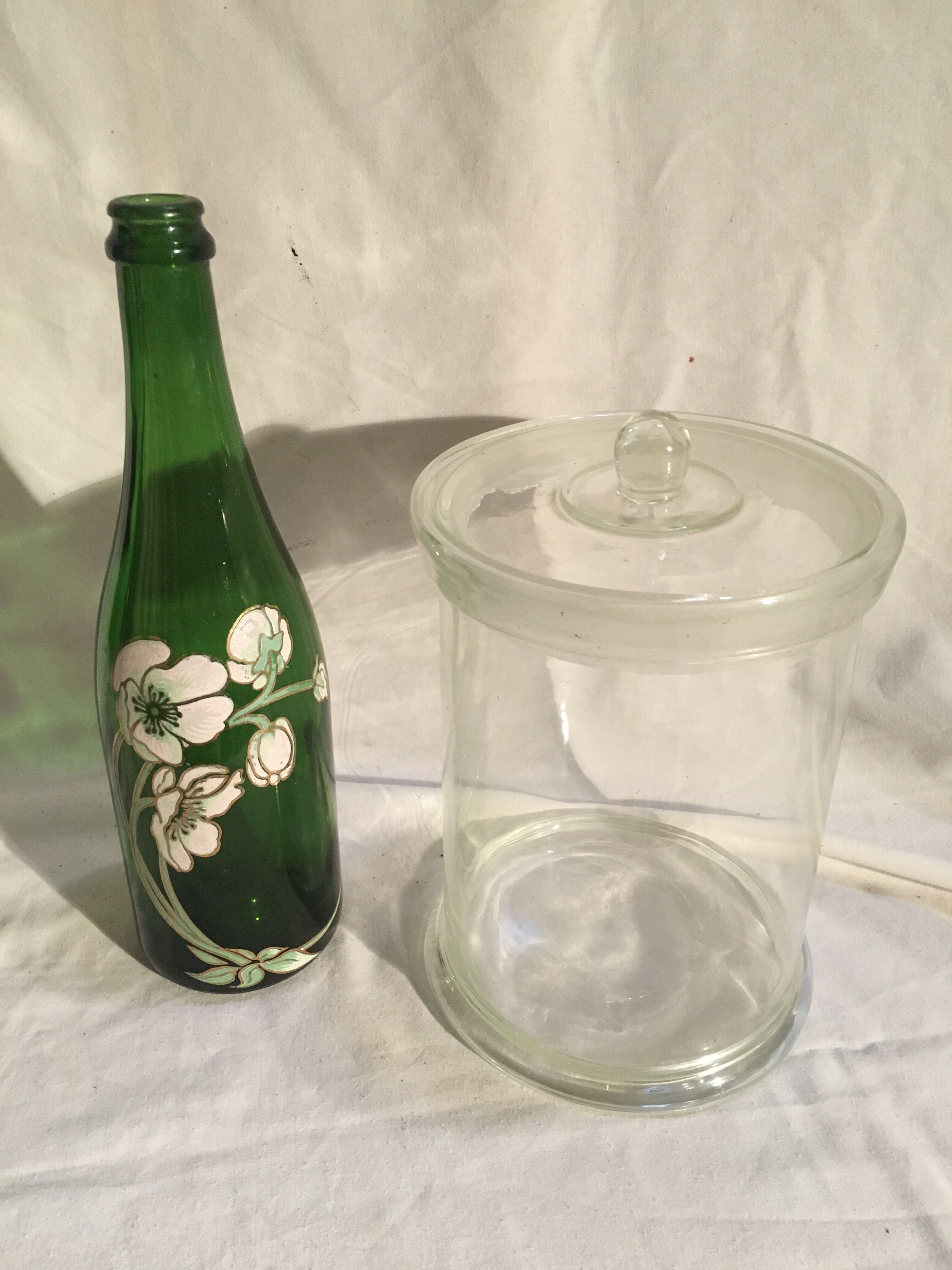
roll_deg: -0.8
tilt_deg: -33.5
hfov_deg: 48.2
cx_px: 476
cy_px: 635
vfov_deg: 61.7
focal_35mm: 29
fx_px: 1063
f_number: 2.2
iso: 160
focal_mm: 4.15
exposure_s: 1/33
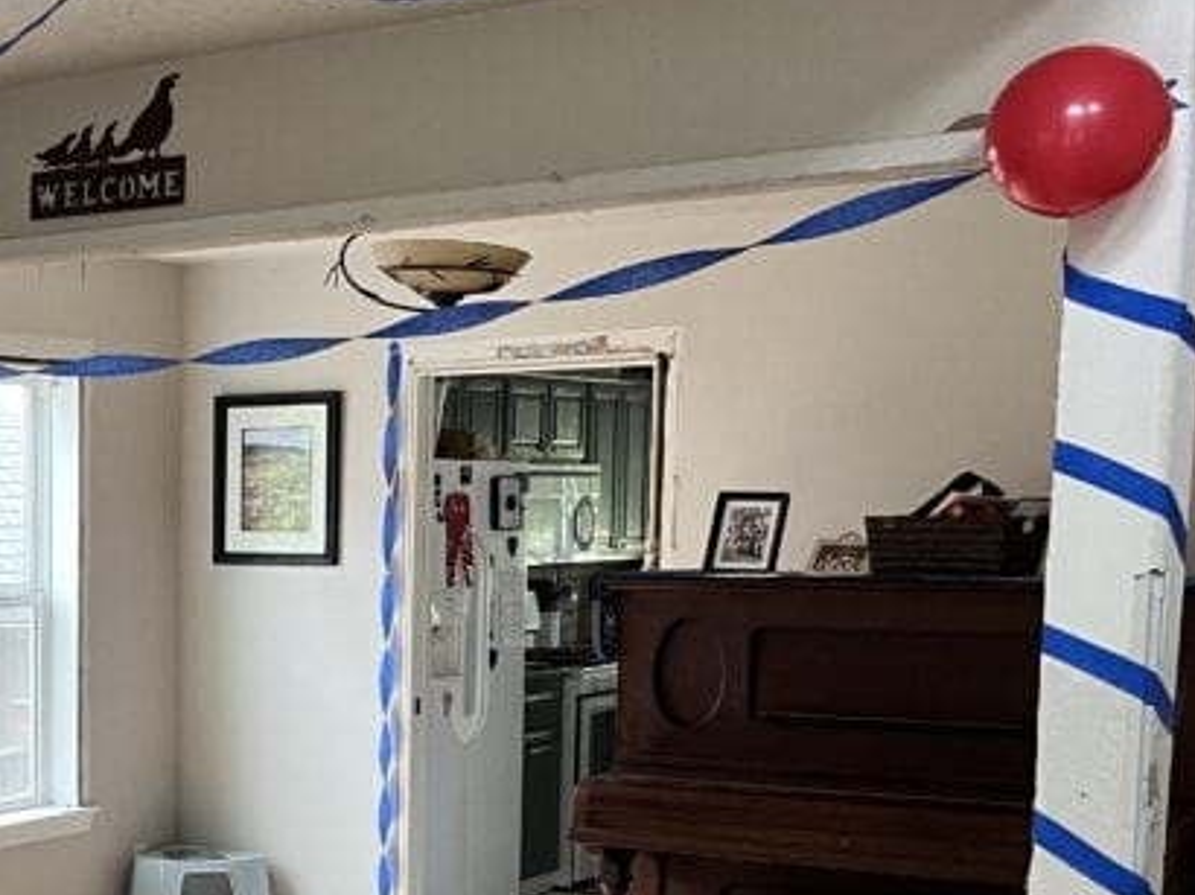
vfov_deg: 22.0
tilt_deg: -7.7
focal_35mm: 65
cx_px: -96
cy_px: 805
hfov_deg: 27.5
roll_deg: +0.3
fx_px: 2243
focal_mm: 5.1
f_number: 1.6
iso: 125
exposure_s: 1/60
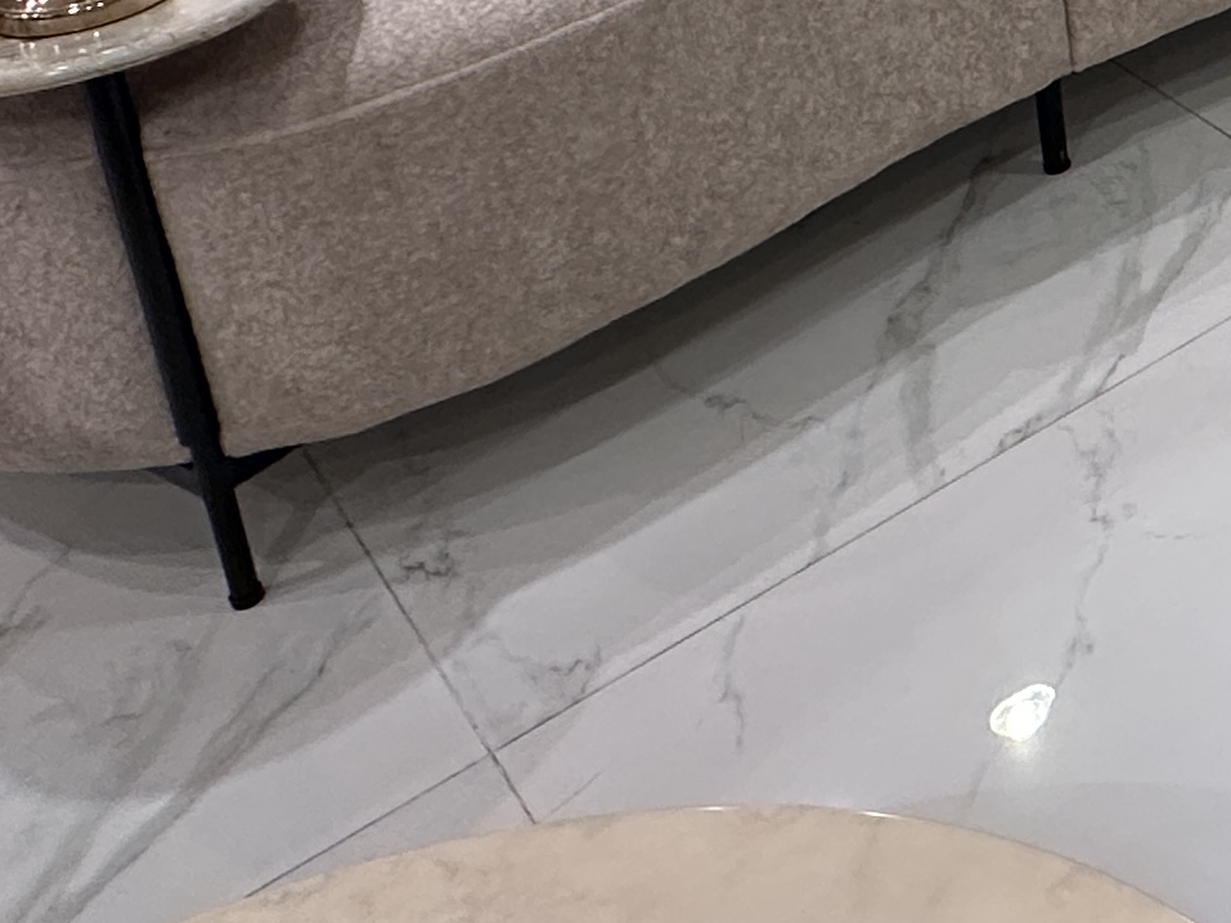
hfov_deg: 24.9
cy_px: -513
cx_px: 1857
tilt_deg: -16.9
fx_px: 2098
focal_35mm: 59
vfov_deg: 20.7
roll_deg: +0.6
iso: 200
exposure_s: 1/100
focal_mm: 2.22
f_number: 2.2
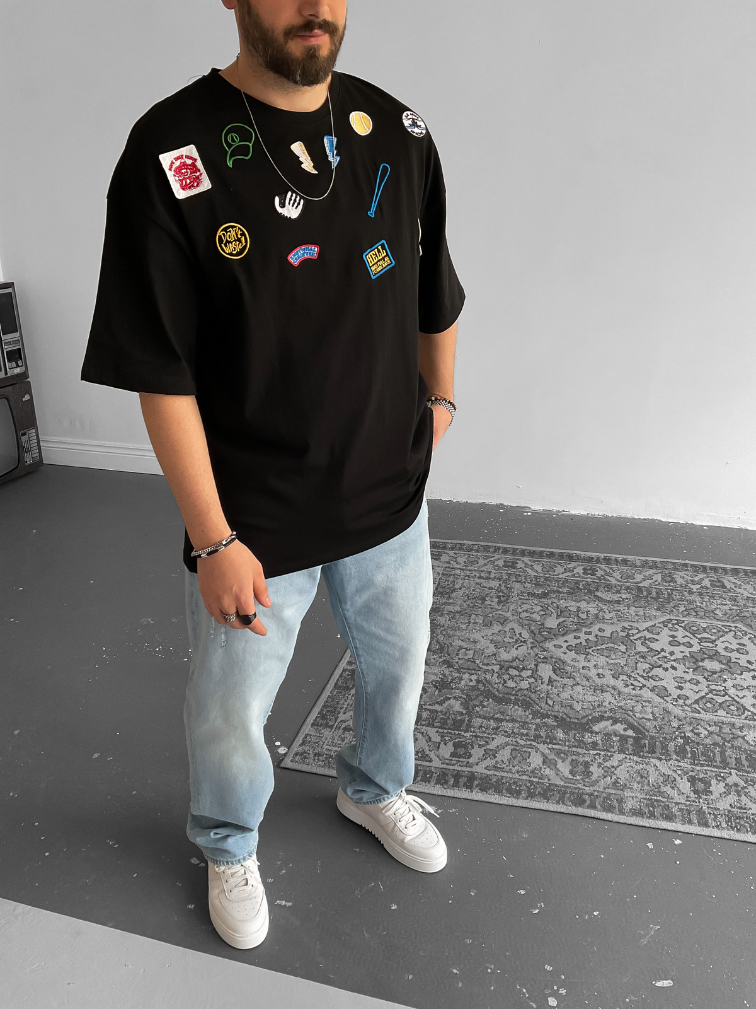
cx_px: 378
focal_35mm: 29
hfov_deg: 48.2
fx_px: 844
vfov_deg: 61.7
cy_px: 504
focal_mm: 3
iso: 64
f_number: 1.8
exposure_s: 1/100
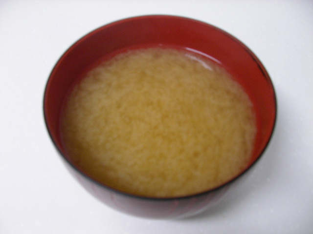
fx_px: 344
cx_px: 156
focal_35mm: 38
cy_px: 117
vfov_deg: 37.7
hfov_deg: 49.0
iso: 100
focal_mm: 5.8
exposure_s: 1/9.6
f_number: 3.5
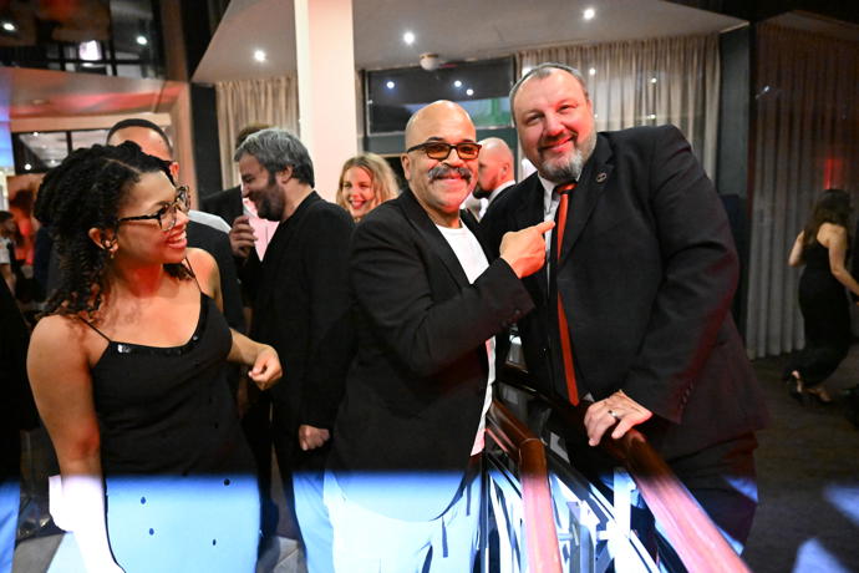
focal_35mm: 24
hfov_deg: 73.7
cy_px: 286
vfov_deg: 53.1
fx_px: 573
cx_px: 430
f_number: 2.8
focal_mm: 24
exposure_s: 1/200
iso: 25600
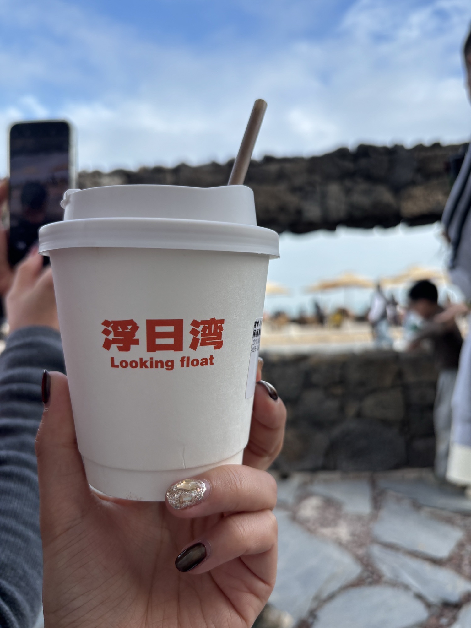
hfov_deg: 53.1
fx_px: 472
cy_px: 314
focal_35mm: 26
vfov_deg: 67.3
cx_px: 236
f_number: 1.6
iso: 50
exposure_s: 1/1522
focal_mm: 5.96
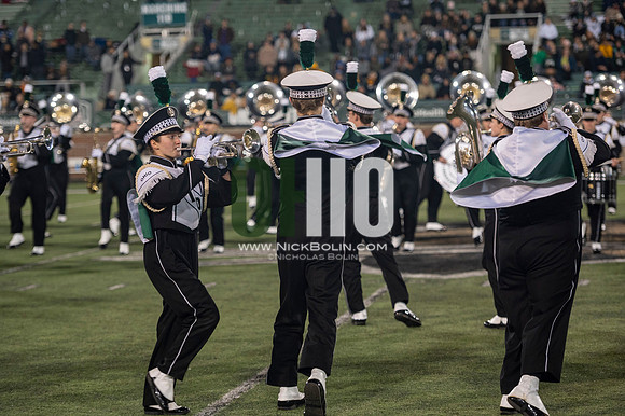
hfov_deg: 17.7
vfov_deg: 11.8
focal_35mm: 116
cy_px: 208
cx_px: 312
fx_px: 2013
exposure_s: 1/500
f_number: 2.8
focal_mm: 116
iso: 1000
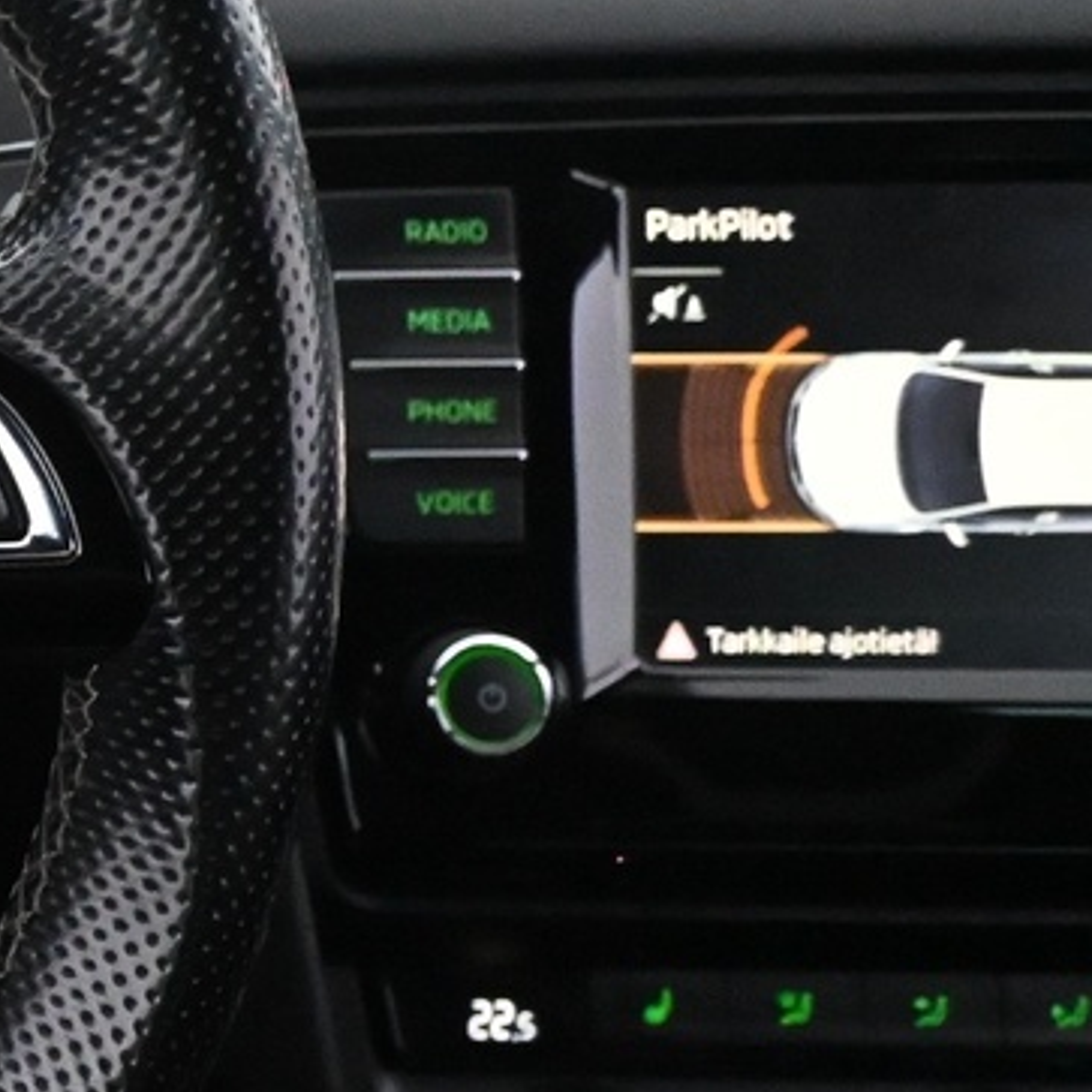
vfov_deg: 19.1
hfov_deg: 15.2
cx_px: -1140
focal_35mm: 91
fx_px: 3248
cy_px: 560
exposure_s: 1/60
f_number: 3.5
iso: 6400
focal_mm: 16
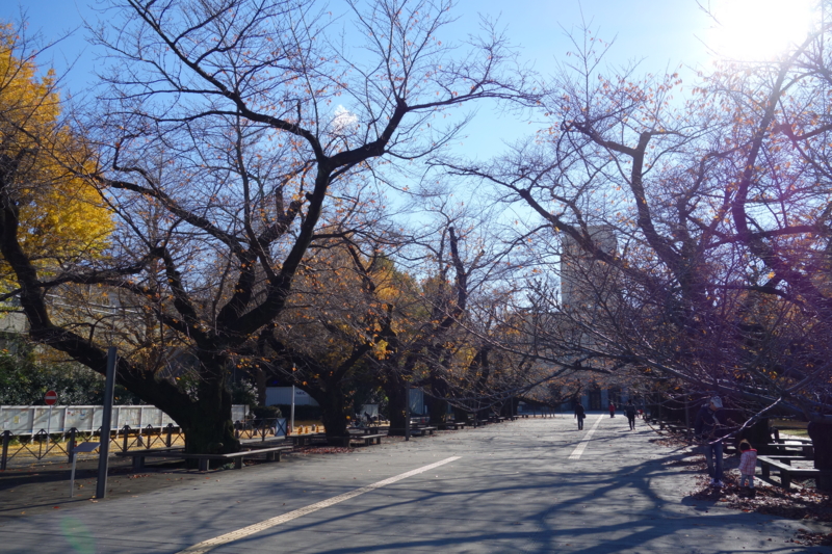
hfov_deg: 65.5
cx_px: 416
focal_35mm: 28
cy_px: 277
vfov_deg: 46.4
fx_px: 647
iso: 125
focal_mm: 10.4
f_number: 5.6
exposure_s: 1/400
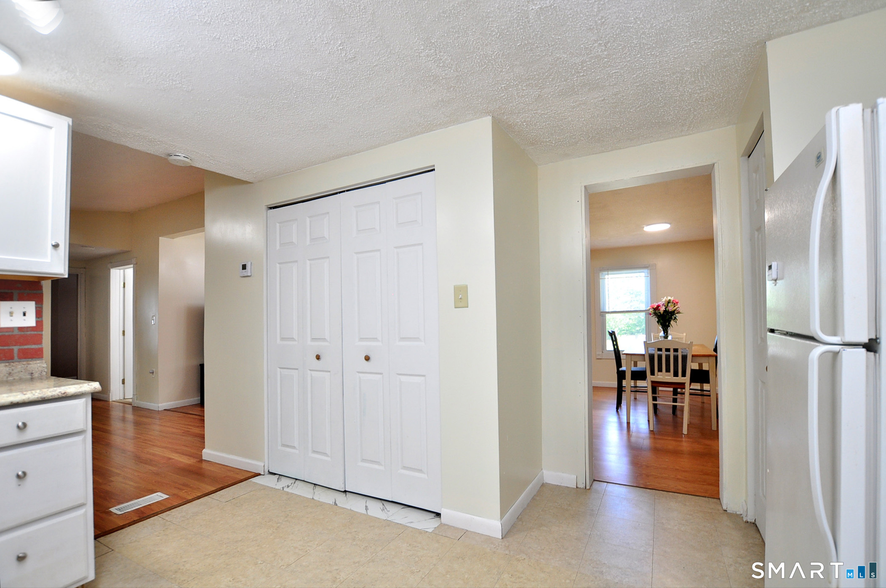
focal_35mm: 15
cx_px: 443
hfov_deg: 100.5
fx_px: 369
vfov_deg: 77.2
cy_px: 294
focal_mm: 10
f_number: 4.5
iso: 320
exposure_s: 1/40
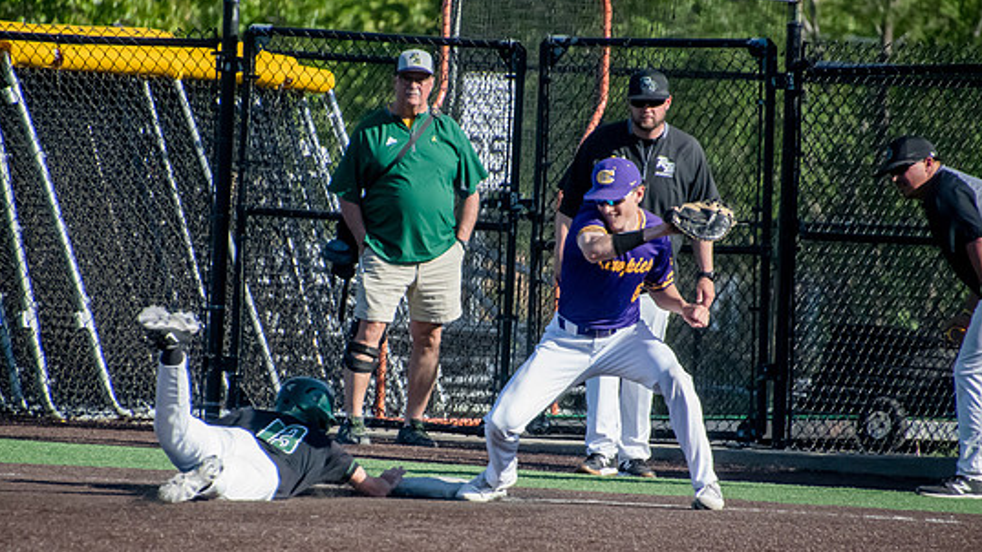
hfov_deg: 3.2
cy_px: 341
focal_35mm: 679
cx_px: 461
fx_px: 17679
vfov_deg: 1.8
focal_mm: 400
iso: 2500
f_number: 6.3
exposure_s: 1/4000
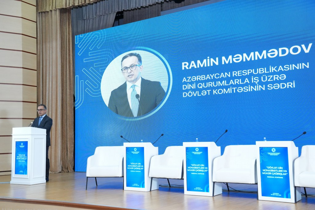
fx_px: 376
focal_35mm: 43
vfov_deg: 31.2
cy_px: 105
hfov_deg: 45.4
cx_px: 158
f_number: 4
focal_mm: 43
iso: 4000
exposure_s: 1/161
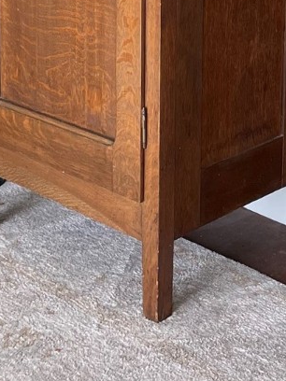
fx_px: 1080
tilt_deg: -9.5
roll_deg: -2.3
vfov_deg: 18.8
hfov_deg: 14.2
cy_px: -89
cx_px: 422
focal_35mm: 98
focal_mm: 4.2
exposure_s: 1/121
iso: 40
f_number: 1.6
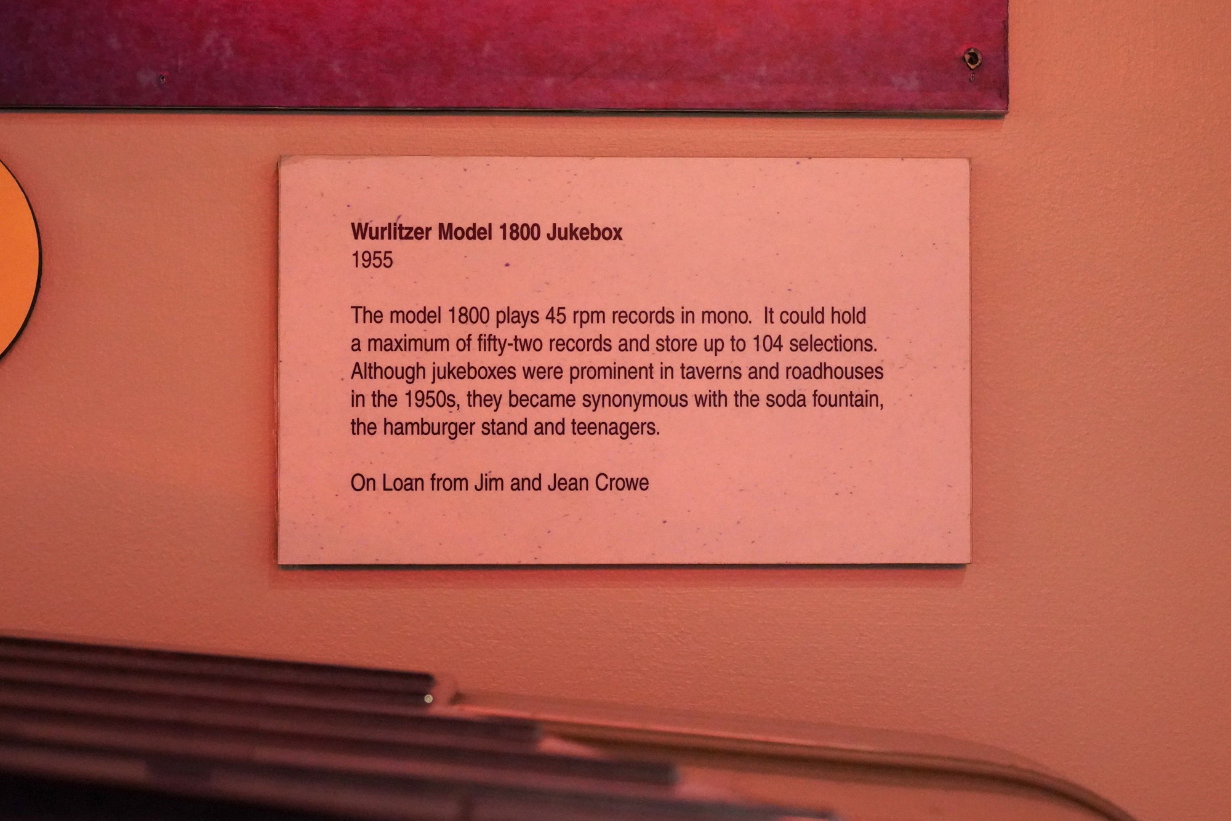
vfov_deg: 24.2
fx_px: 1915
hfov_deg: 35.6
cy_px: 410
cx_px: 616
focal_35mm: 56
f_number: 6.3
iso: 8000
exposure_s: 1/100
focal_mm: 56
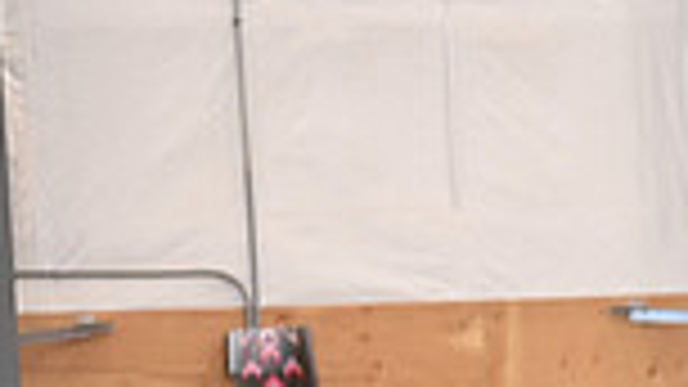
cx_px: 1070
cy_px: 646
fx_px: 14464
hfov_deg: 2.7
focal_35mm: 793
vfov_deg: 1.5
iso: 1600
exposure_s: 1/250
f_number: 3.2
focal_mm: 200
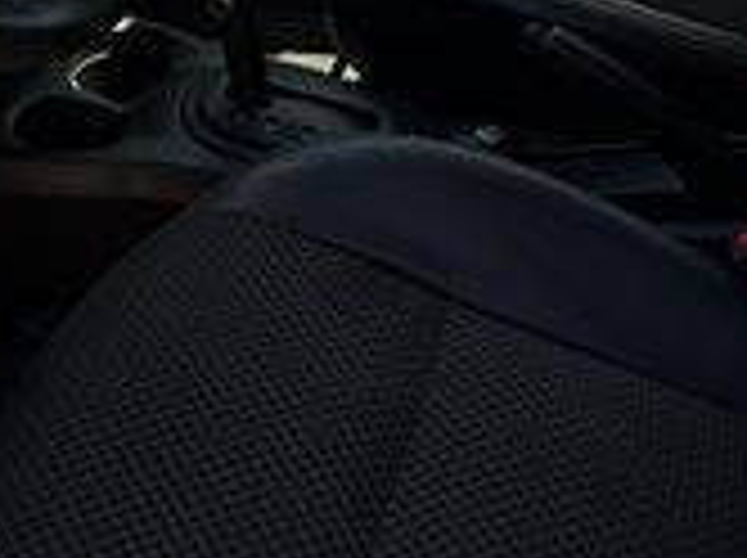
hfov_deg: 32.7
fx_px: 1250
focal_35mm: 58
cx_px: 194
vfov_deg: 23.8
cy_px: -27
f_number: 1.78
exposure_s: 1/796
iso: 100
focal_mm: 6.76
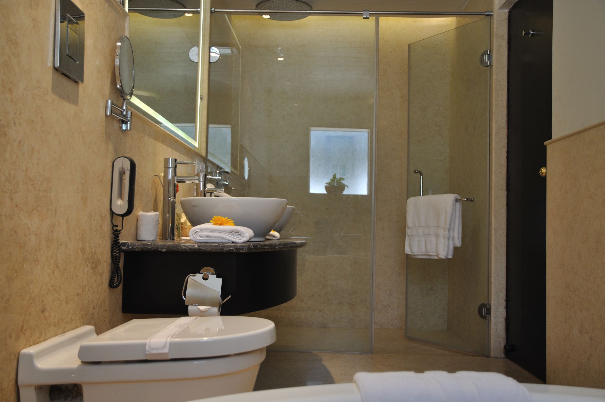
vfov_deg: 39.9
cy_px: 201
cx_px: 302
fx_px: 554
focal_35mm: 33
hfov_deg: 57.3
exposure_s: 1/40
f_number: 4
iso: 400
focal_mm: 22
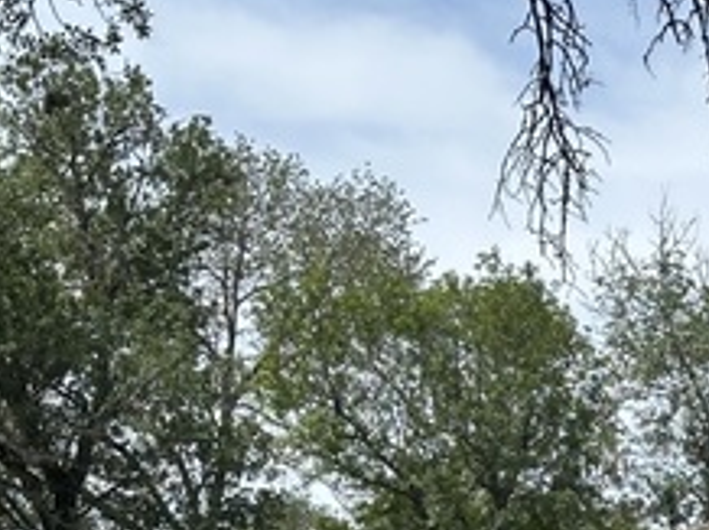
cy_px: 543
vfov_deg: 10.4
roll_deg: -3.8
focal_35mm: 141
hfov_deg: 13.7
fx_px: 2885
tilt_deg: +6.2
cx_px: 820
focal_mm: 6.86
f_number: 1.78
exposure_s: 1/2532
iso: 64
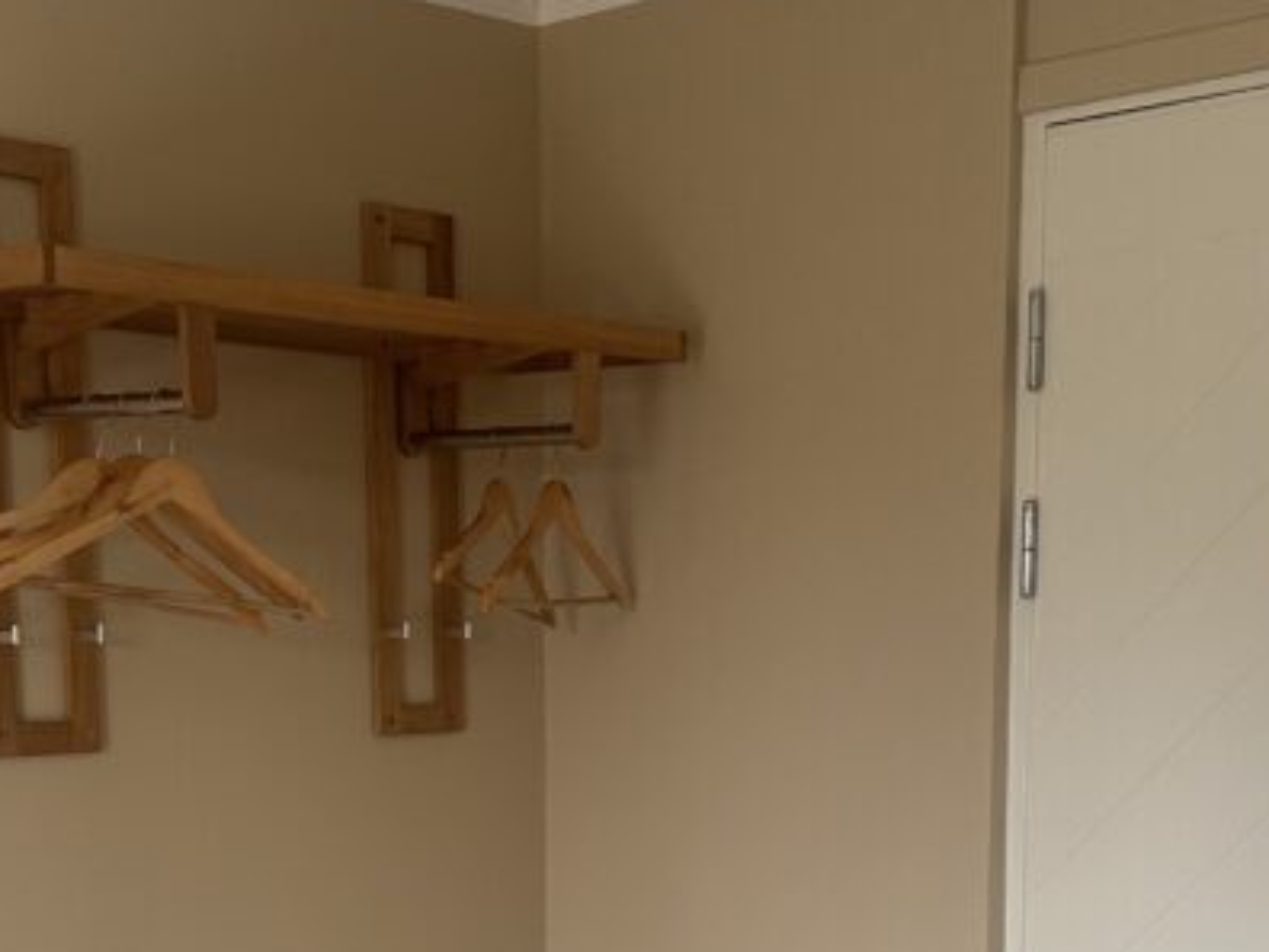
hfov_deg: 31.1
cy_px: 997
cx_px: 529
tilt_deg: -7.7
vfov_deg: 22.5
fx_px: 2273
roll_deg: +0.4
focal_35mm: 62
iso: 200
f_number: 1.78
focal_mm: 6.86
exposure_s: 1/121
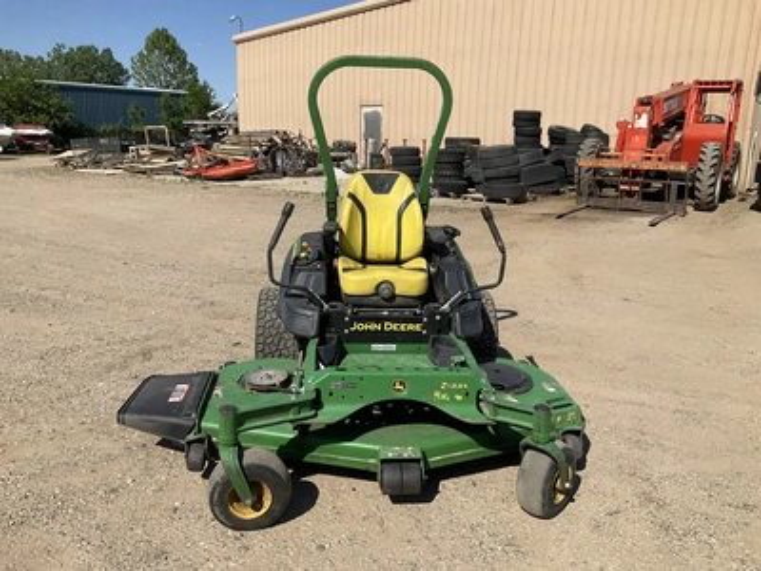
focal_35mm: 29
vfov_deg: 48.2
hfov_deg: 61.7
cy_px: 286
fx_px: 638
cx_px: 380
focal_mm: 3
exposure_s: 1/2667
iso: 25
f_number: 1.8
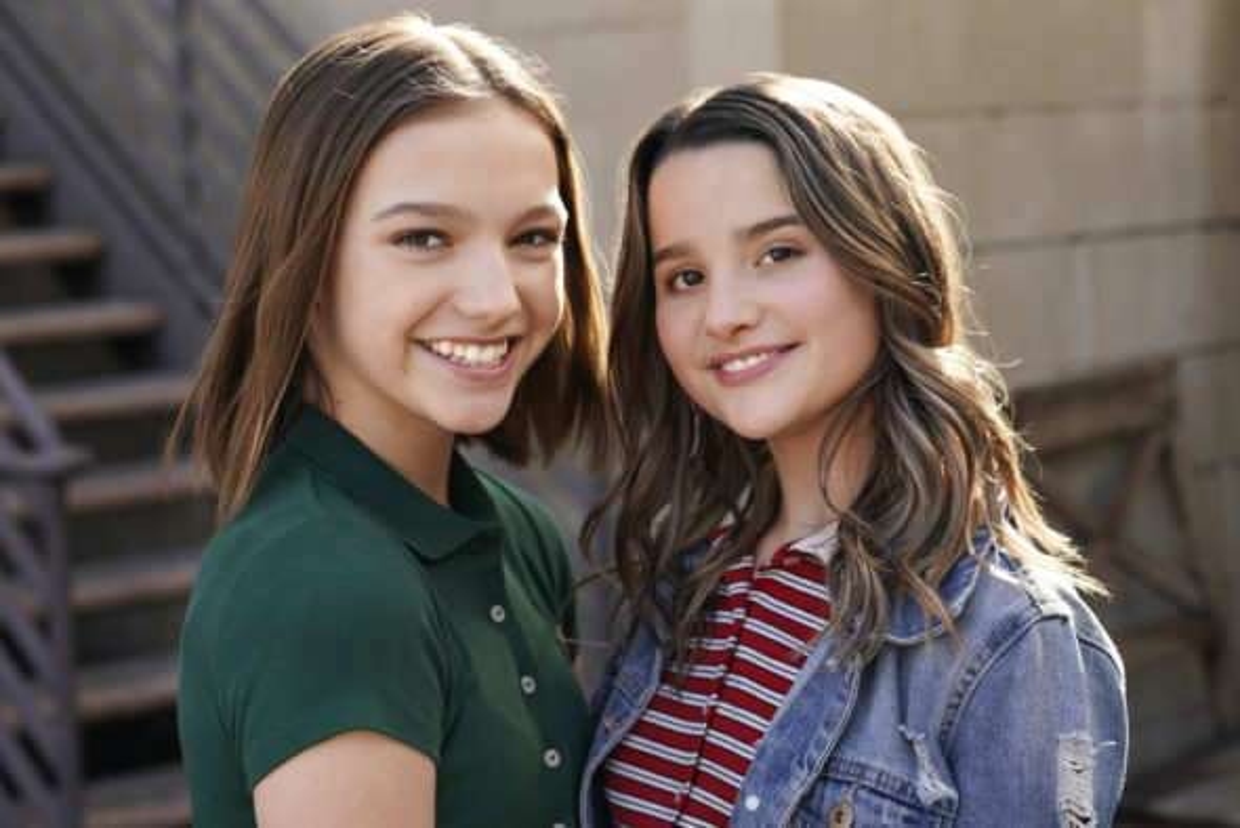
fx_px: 2412
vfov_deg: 19.5
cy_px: 414
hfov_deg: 28.8
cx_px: 620
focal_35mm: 70
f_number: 5
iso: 200
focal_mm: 70
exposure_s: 1/200
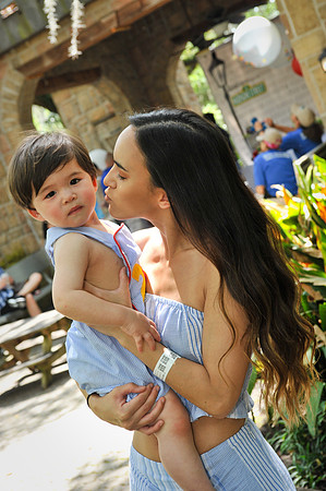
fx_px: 953
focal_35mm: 70
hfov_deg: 19.4
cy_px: 246
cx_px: 163
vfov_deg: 28.9
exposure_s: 1/160
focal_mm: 70
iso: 640
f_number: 8
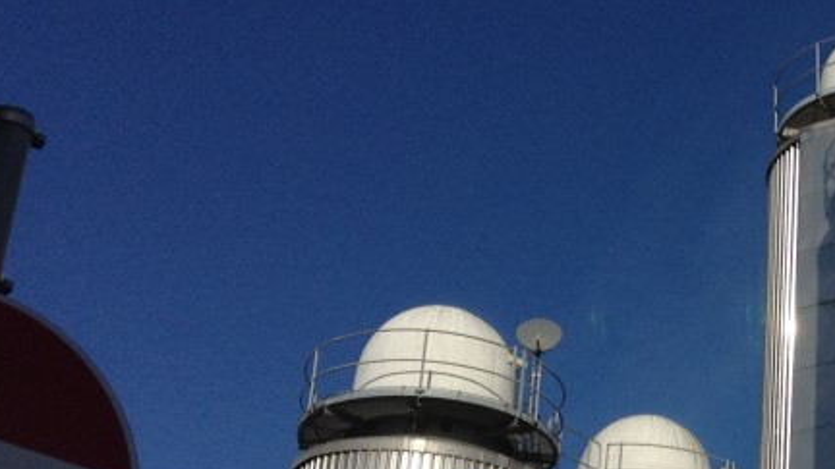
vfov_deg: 14.2
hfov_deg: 23.7
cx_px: 870
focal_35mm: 85
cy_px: 332
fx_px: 1882
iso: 32
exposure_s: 1/2762
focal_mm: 3.3
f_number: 2.4
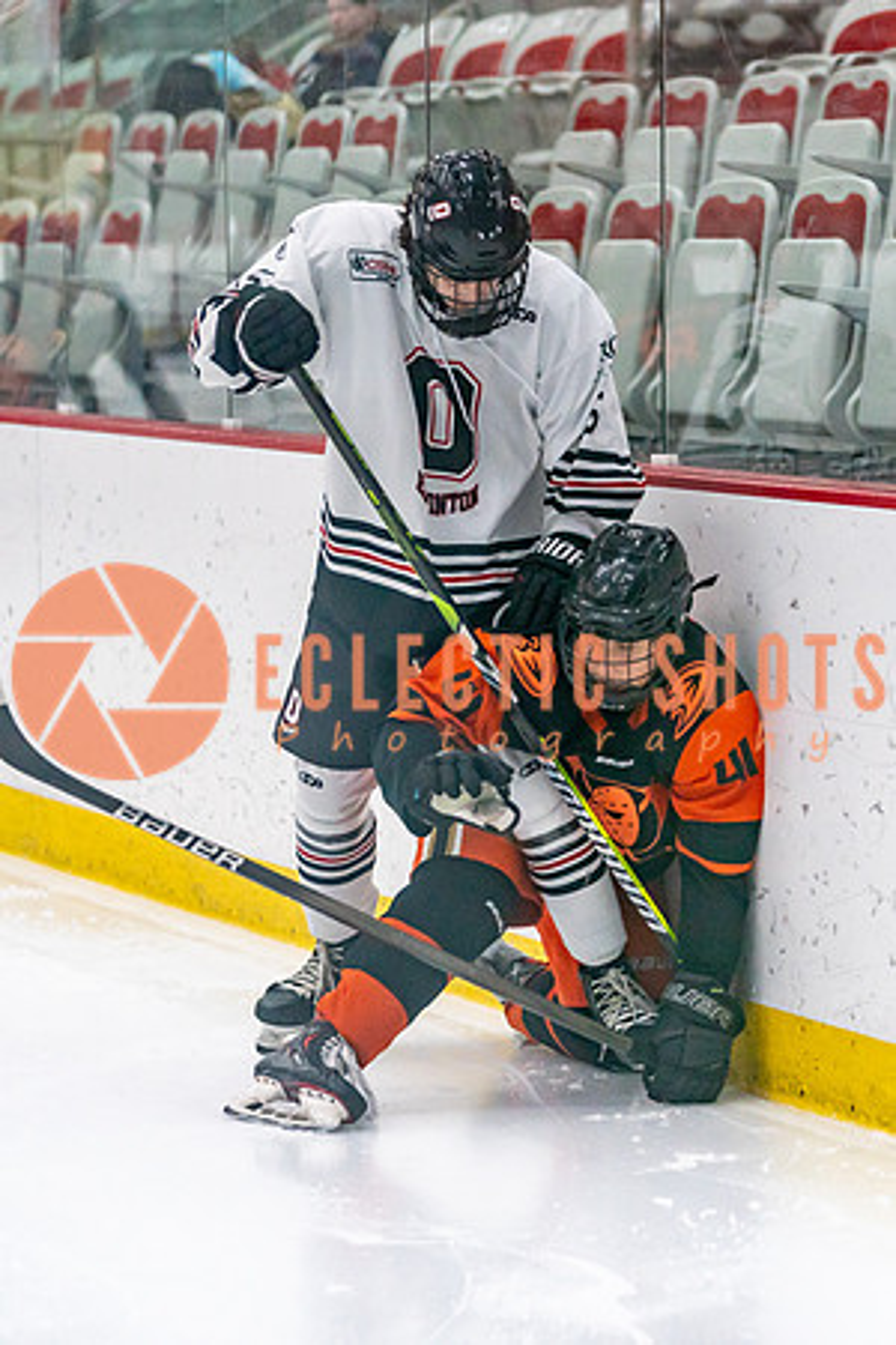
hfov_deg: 8.8
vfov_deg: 13.2
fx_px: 5824
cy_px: 672
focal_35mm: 156
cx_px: 565
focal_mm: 104
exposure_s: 1/1250
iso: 3200
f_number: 2.8
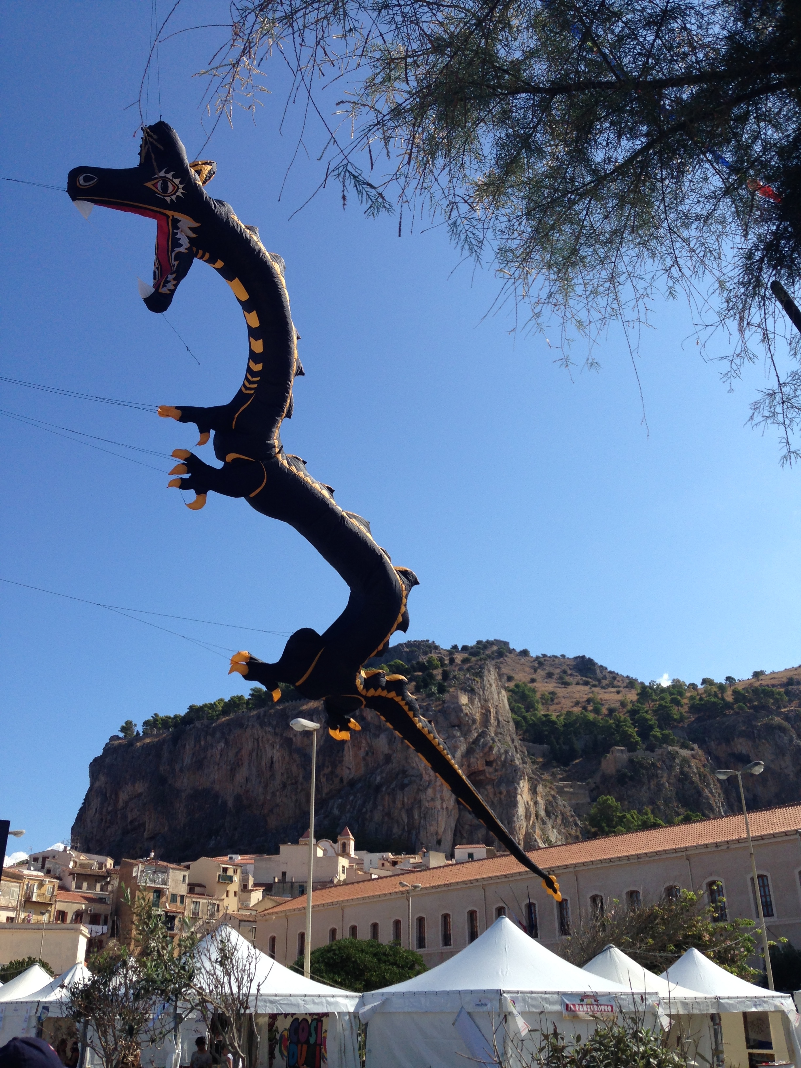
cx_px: 400
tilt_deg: +28.1
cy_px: 534
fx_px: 1018
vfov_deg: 55.4
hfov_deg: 42.9
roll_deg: +0.6
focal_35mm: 33
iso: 50
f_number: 2.4
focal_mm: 4.12
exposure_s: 1/1642
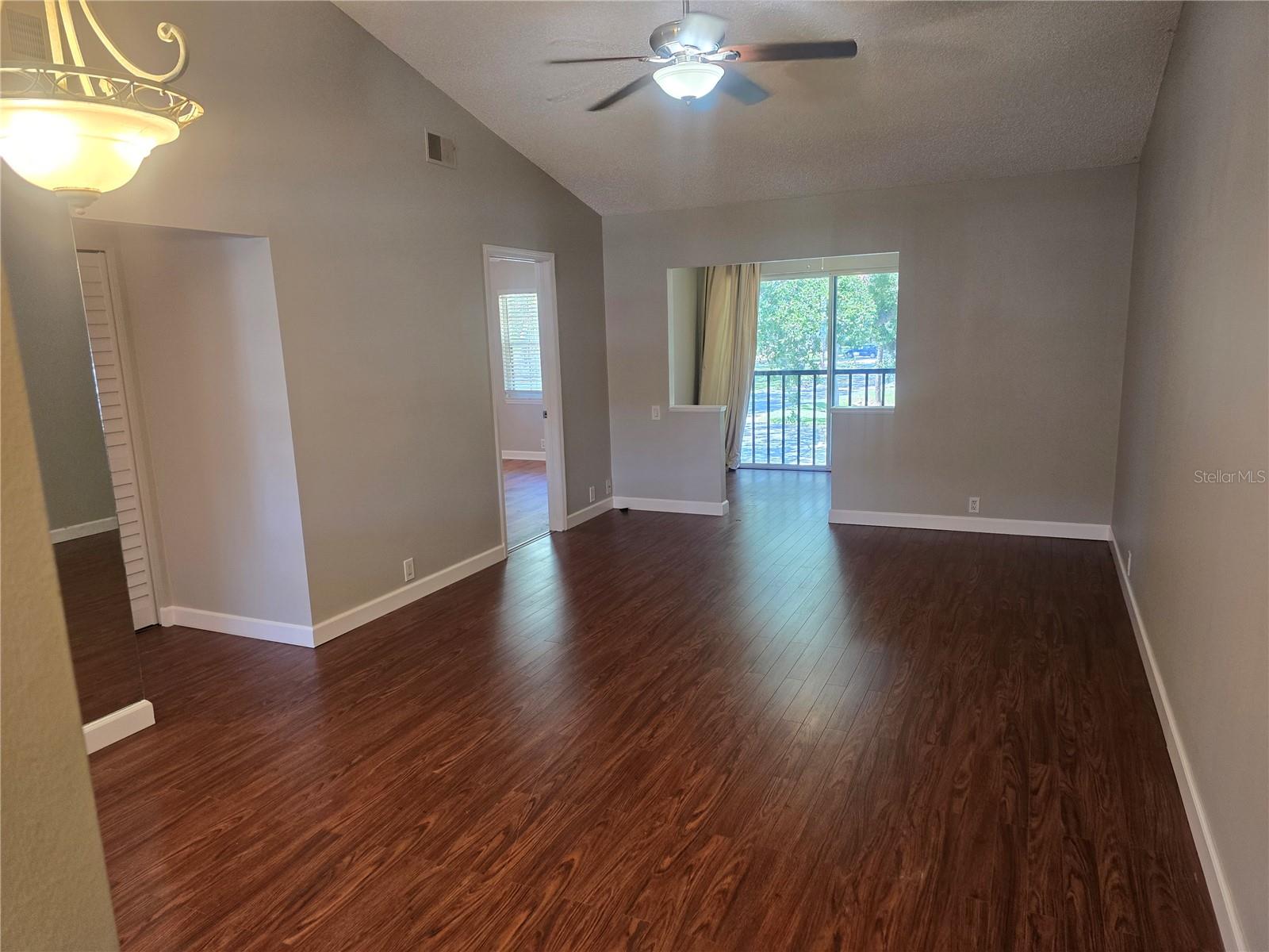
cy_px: 476
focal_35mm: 23
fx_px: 843
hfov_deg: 73.9
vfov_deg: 58.9
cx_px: 634
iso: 320
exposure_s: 1/120
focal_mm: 6.3
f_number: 1.7
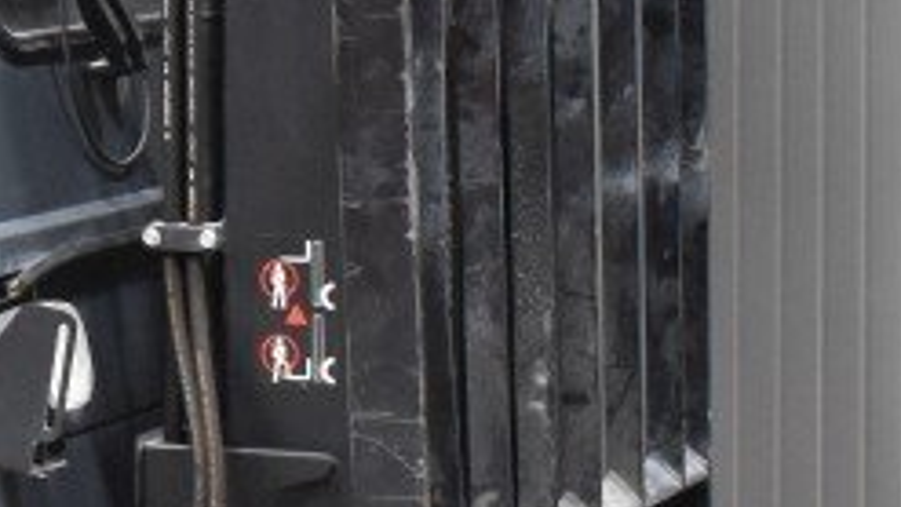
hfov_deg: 11.1
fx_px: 4553
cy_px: 26
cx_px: -95
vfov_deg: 6.4
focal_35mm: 191
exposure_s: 1/25
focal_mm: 25
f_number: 5
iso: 1250
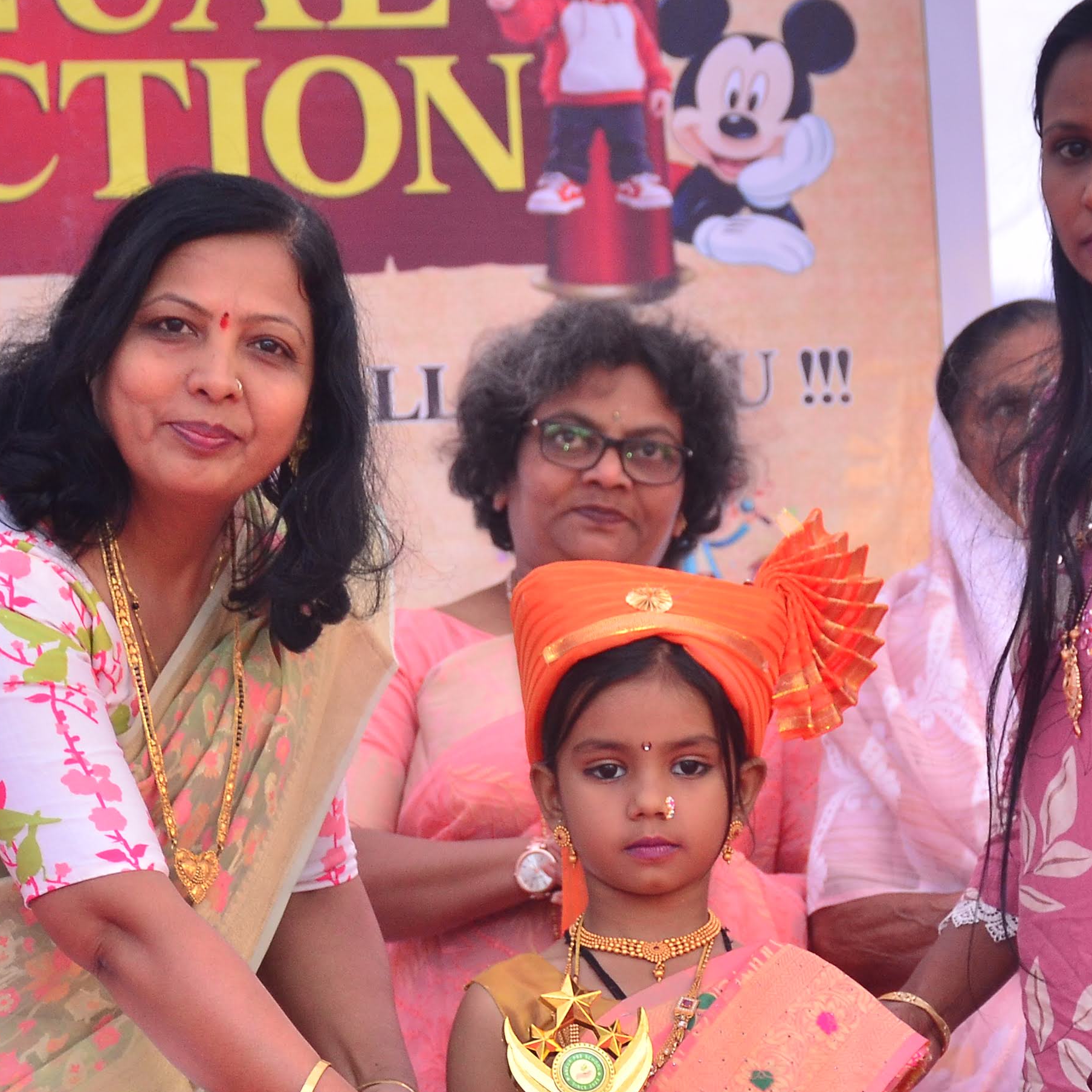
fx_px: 5573
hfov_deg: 11.2
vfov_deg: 11.2
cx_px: 737
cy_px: 801
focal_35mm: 156
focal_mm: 45
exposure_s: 1/125
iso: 400
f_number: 4.5
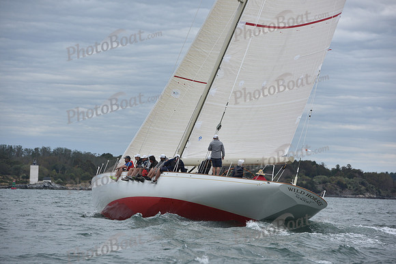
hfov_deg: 10.8
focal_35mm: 190
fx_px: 2090
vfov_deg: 7.2
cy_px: 132
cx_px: 198
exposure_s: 1/1000
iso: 400
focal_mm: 190
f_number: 7.1
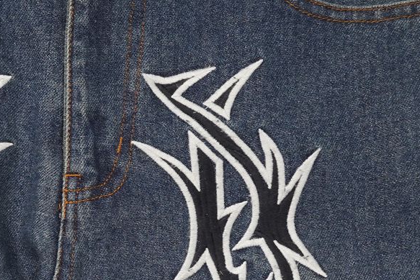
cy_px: 359
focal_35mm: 90
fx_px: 1050
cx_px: 30
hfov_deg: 22.0
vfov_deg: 14.6
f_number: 10
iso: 1600
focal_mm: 35
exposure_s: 1/100
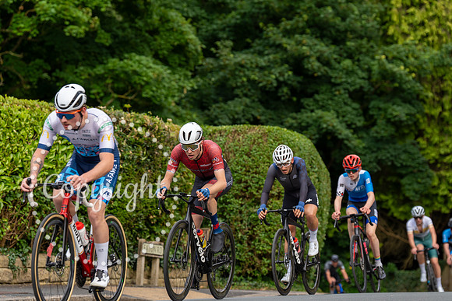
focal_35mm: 126
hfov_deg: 16.3
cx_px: 226
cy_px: 150
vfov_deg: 10.9
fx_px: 1582
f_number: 4
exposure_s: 1/800
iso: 400
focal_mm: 126
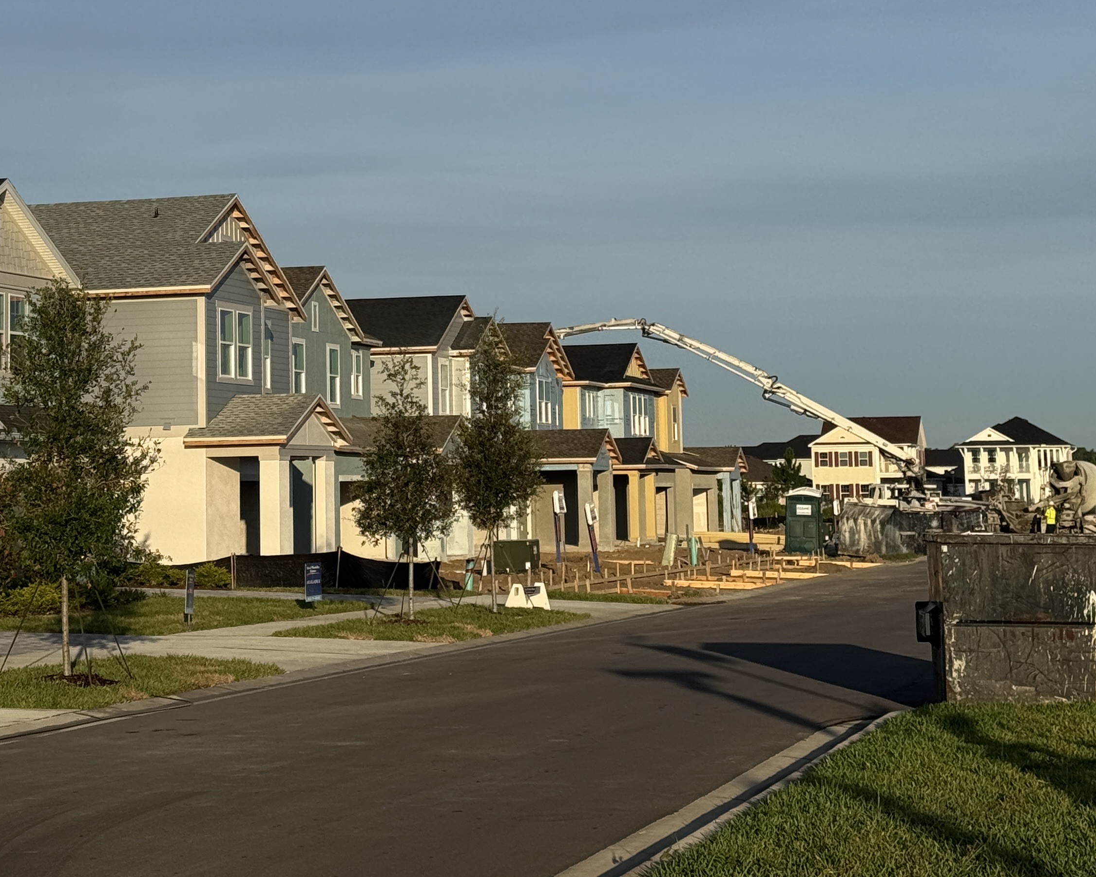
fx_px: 2725
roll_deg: +0.6
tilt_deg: +6.6
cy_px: 170
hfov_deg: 22.7
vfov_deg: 18.1
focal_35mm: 84
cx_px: 378
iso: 64
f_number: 1.78
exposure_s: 1/5376
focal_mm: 6.76
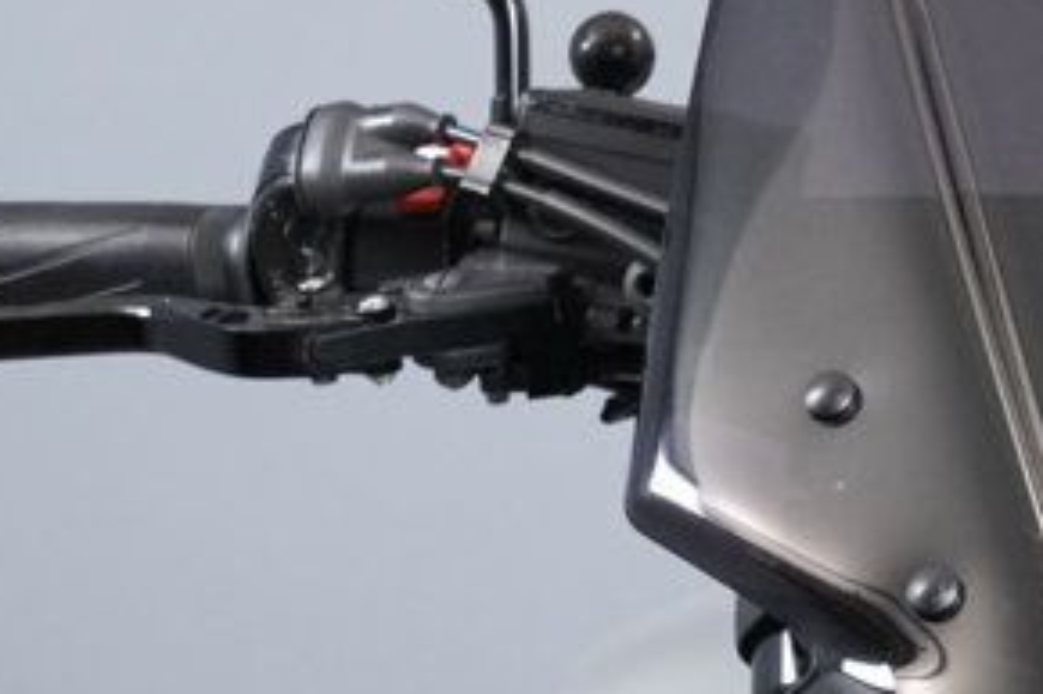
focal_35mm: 233
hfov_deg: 8.7
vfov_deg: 5.9
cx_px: 1241
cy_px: 692
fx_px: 6746
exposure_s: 1/80
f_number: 9
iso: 4000
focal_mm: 66
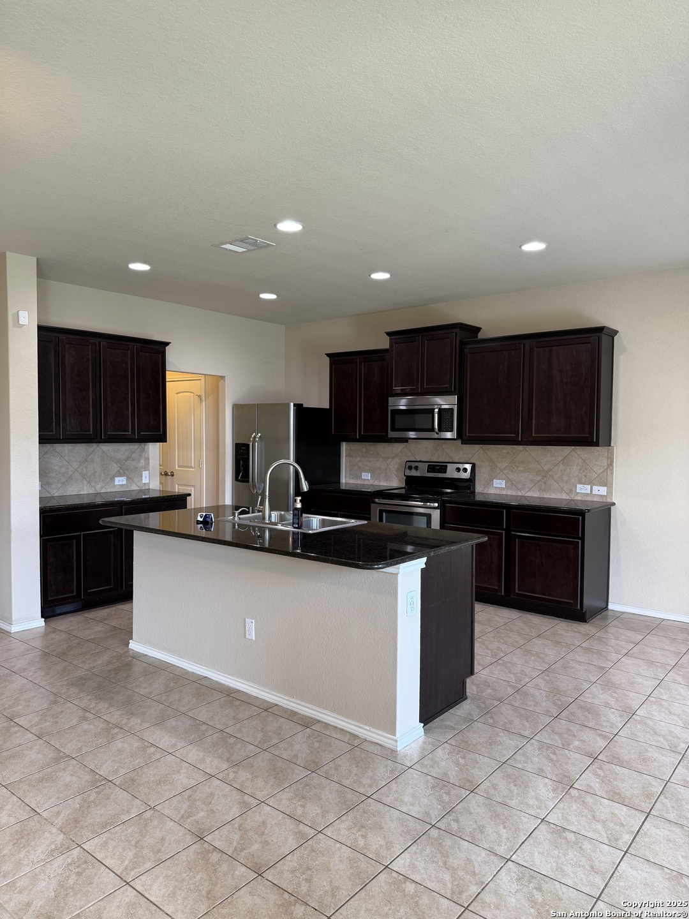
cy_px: 460
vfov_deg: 71.6
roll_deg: -1.0
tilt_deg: -1.3
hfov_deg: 56.8
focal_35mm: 24
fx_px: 637
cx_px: 344
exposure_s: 1/60
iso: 125
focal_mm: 6.76
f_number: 1.78
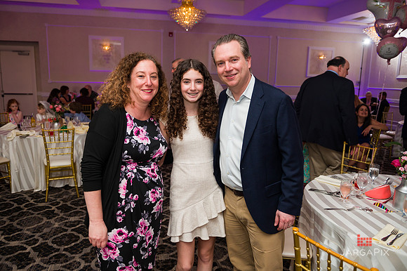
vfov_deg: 47.9
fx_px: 305
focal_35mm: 27
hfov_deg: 67.4
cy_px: 136
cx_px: 204
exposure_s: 1/200
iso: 1250
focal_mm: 27
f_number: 4
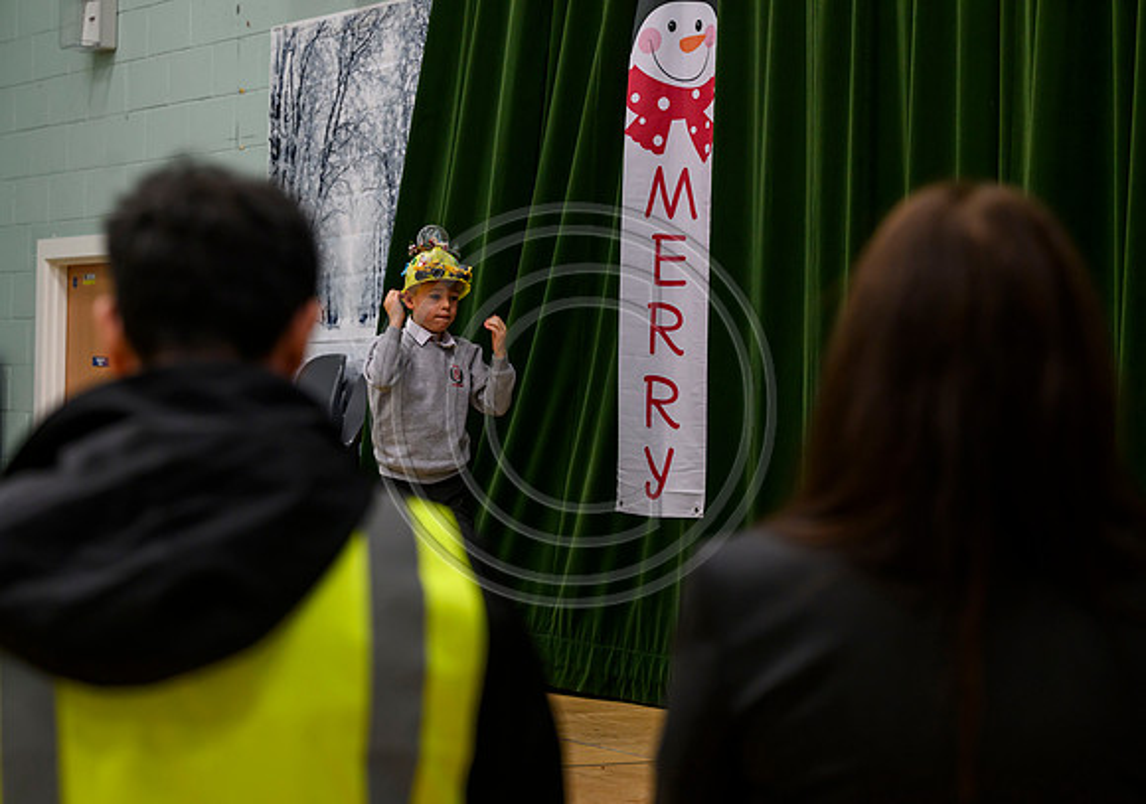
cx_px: 566
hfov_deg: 23.1
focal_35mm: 86
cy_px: 395
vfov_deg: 16.4
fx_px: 2798
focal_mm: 82
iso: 2000
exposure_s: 1/200
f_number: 4
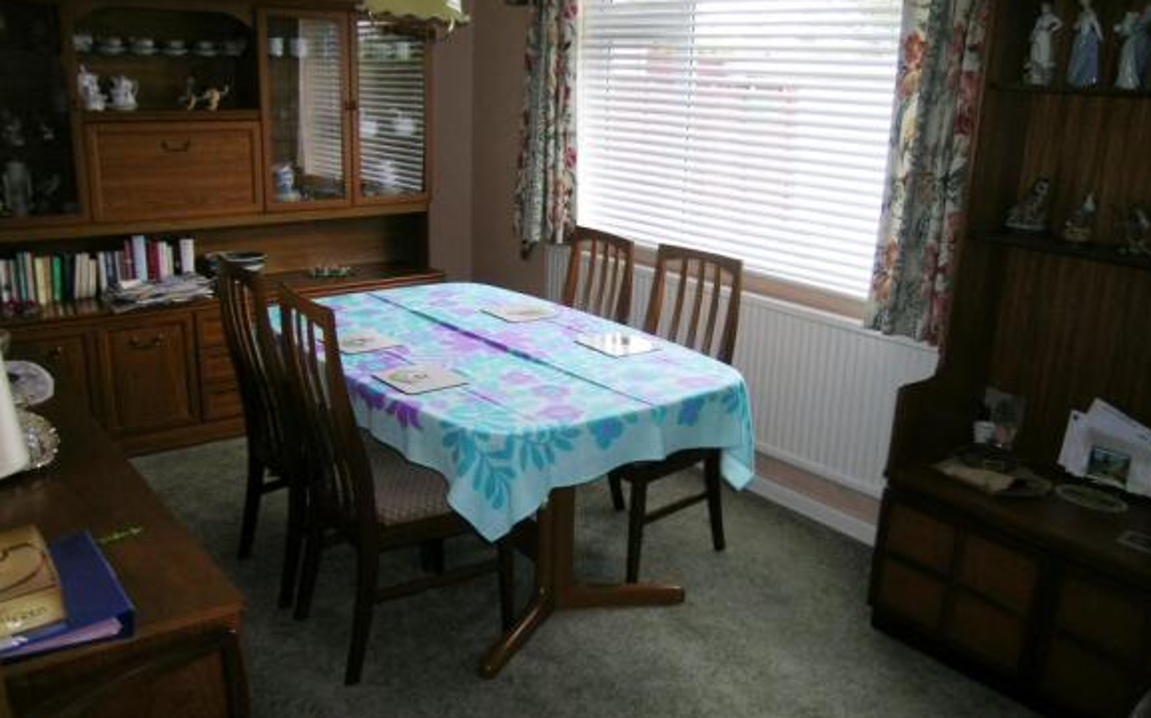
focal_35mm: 30
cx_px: 577
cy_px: 384
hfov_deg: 62.9
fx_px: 941
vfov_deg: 41.8
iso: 50
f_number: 2.8
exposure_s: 1/30
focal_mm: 5.8
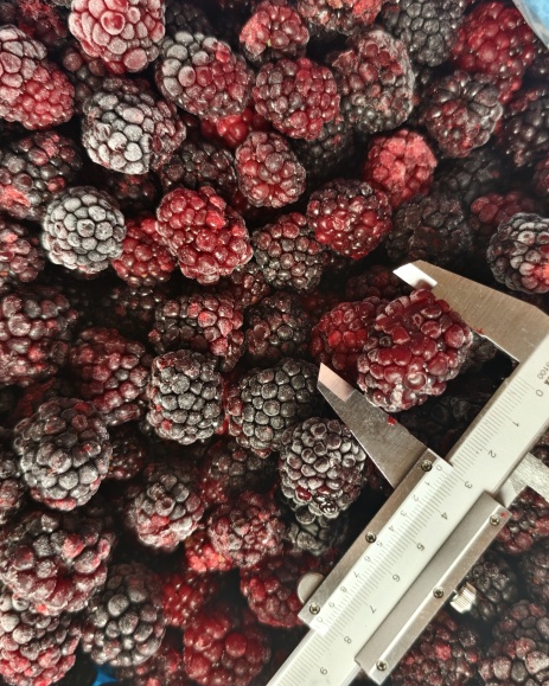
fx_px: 630
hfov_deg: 47.1
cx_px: 292
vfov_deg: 57.2
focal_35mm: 31
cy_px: 335
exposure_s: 1/100
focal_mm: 5.6
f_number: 1.57
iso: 178
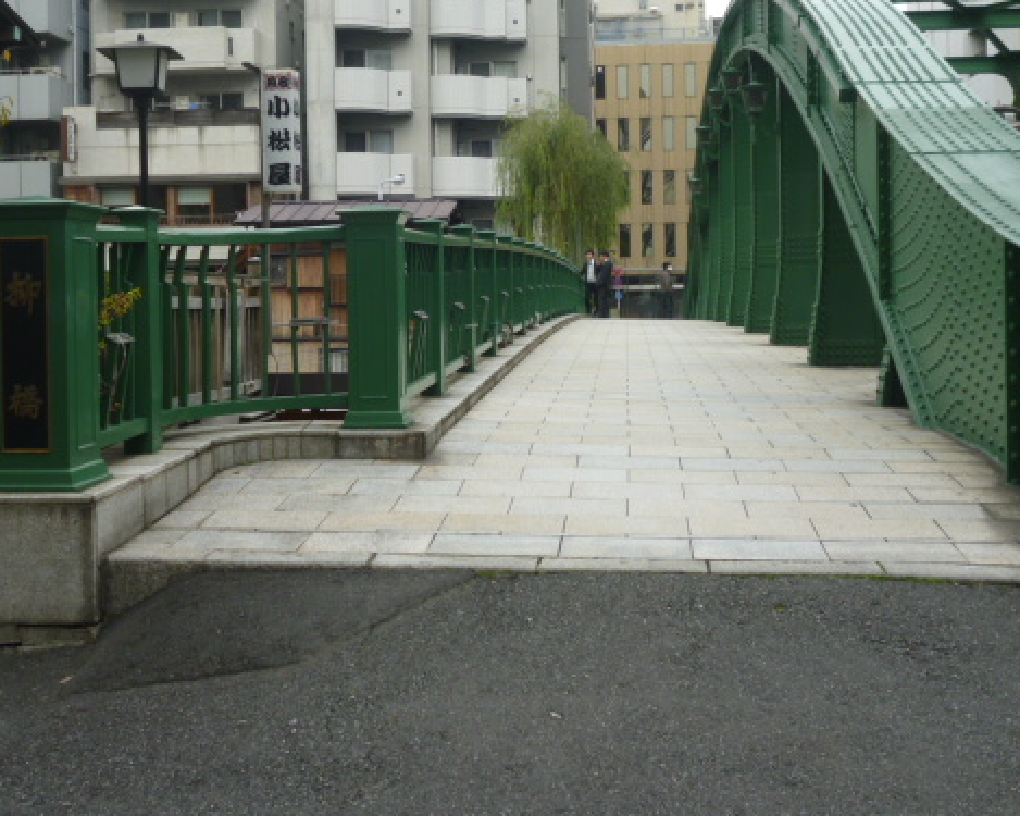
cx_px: 481
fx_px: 1449
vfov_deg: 31.3
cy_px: 305
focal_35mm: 48
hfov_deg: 38.8
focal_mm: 6.4
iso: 100
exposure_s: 1/160
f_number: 3.5
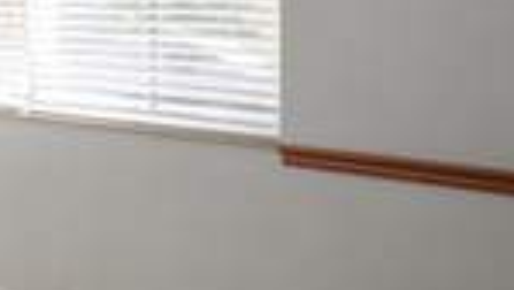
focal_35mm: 54
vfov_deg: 21.3
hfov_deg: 29.0
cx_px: -197
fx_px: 736
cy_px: -17
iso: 100
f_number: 8
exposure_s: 1/5
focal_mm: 16
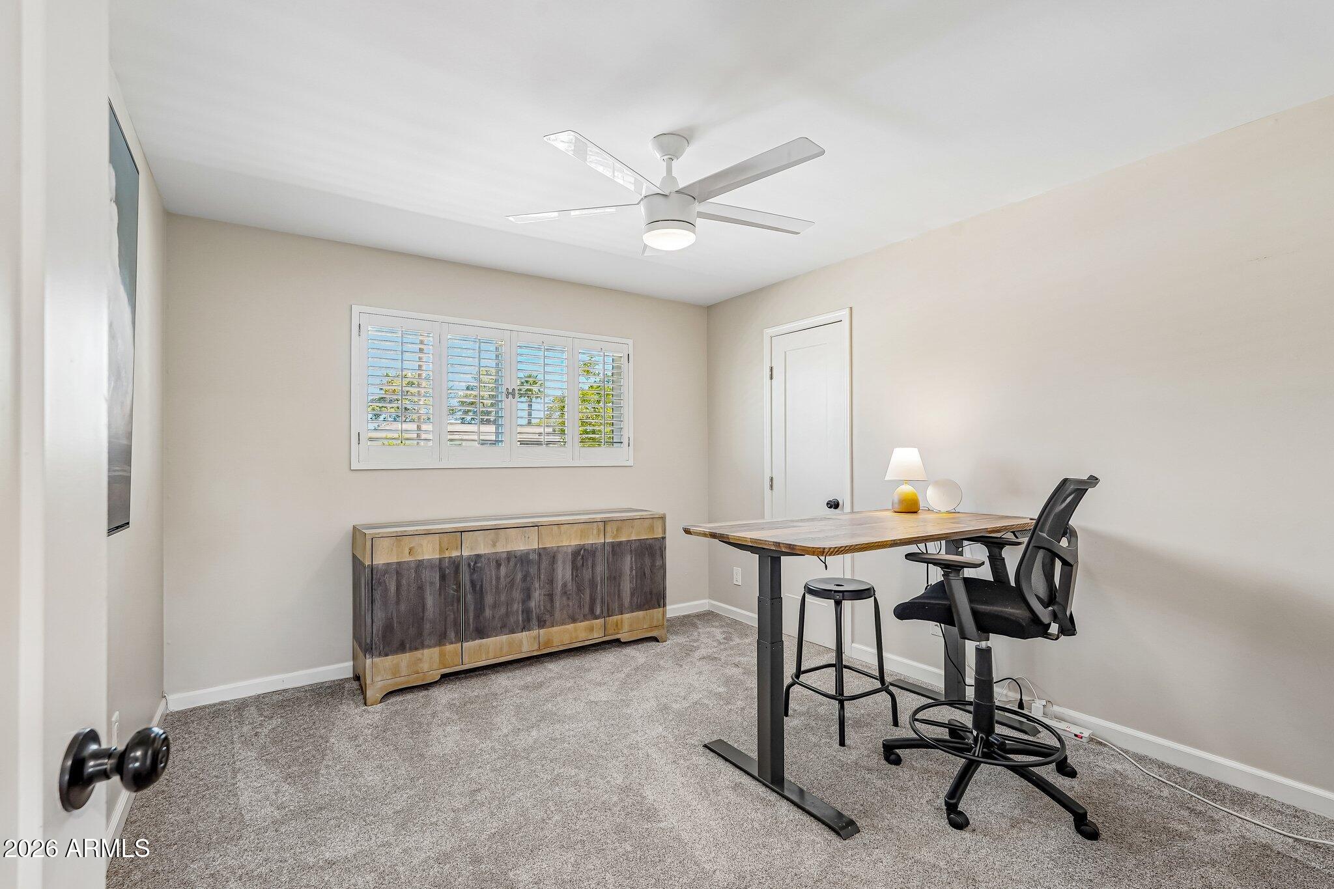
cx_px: 667
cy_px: 444
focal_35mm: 16
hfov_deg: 96.7
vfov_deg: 73.7
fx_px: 593
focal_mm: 16
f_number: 8
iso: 400
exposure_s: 1/13
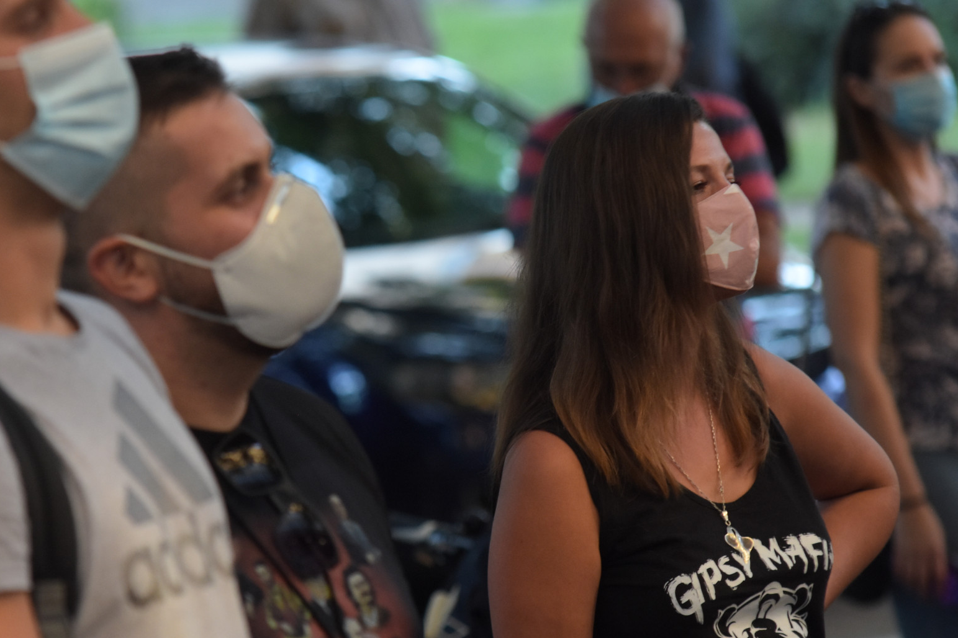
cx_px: 359
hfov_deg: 7.1
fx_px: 7680
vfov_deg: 4.8
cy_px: 374
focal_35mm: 289
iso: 1000
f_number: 4
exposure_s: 1/160
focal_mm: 145
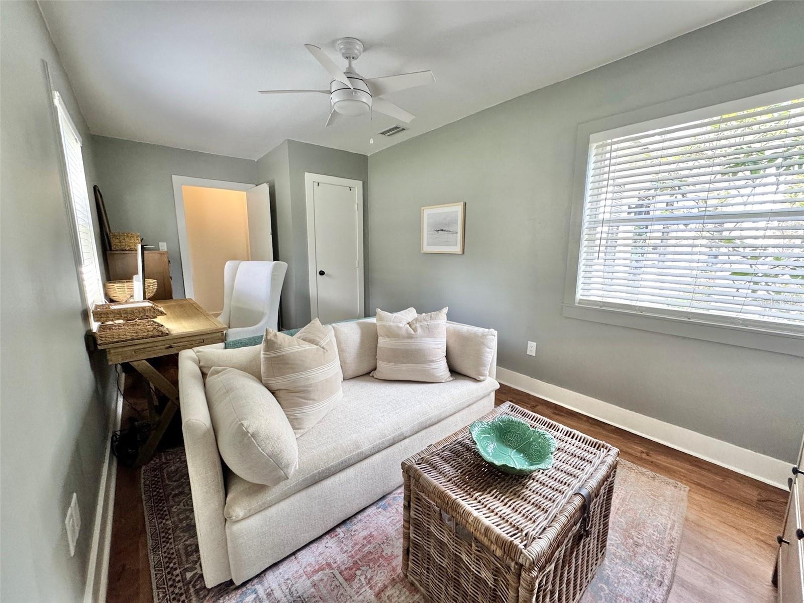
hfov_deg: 102.1
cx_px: 402
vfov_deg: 85.7
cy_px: 302
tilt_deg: -9.9
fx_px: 325
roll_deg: -0.2
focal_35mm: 14
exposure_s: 1/99
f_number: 2.2
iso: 250
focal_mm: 2.22
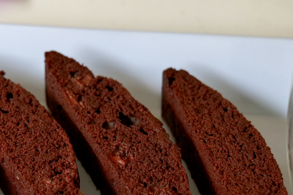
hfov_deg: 20.7
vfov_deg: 13.9
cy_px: 146
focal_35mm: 98
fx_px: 798
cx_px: 73
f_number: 7.1
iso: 2500
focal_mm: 60
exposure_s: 1/100
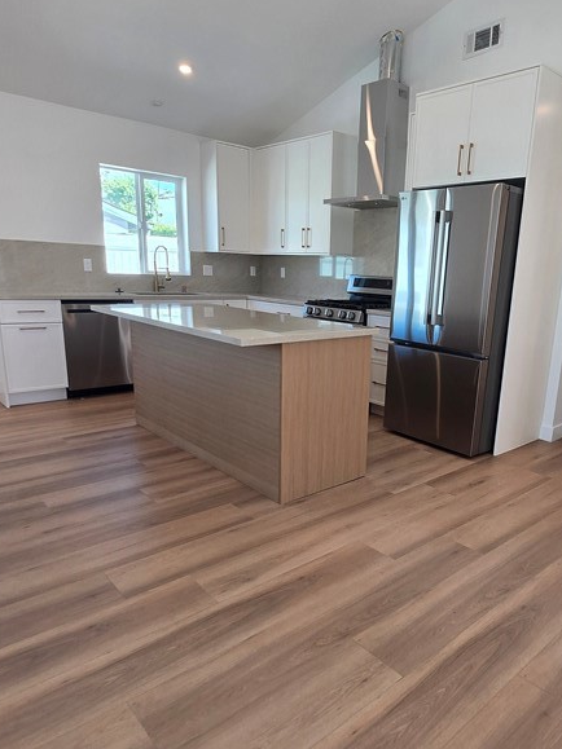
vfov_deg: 73.9
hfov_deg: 58.1
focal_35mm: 23
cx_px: 354
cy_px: 397
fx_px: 498
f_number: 2.2
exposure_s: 1/60
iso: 40
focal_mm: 1.7
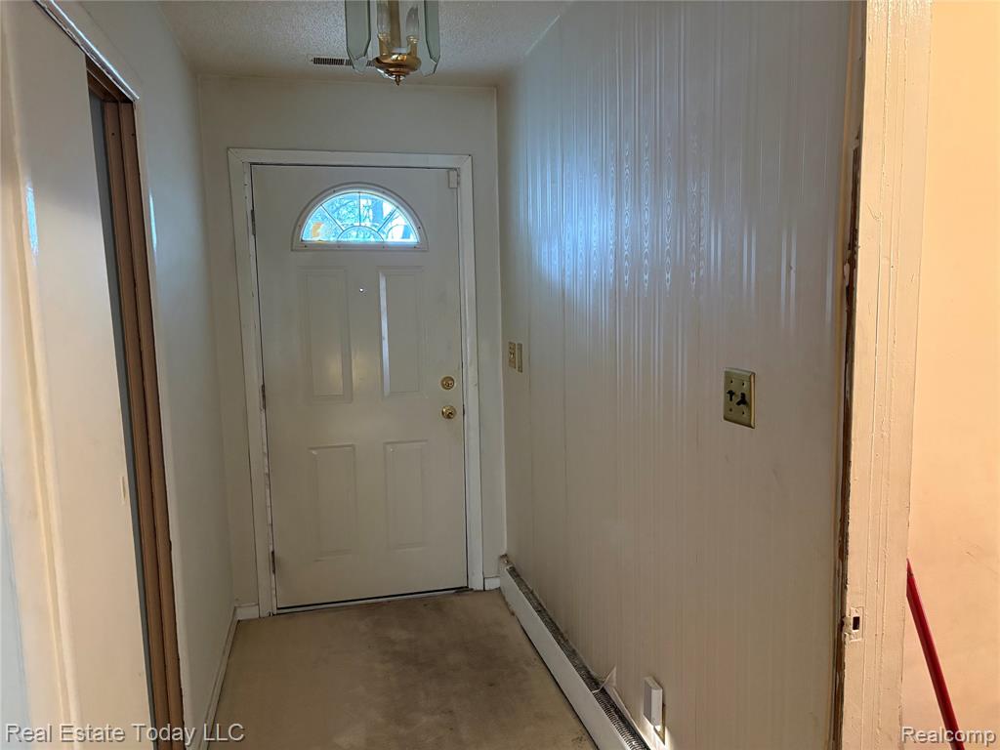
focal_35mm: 26
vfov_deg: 53.1
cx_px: 500
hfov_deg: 67.3
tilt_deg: -7.4
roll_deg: +1.6
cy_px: 375
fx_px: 751
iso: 500
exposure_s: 1/40
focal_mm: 5.96
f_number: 1.6
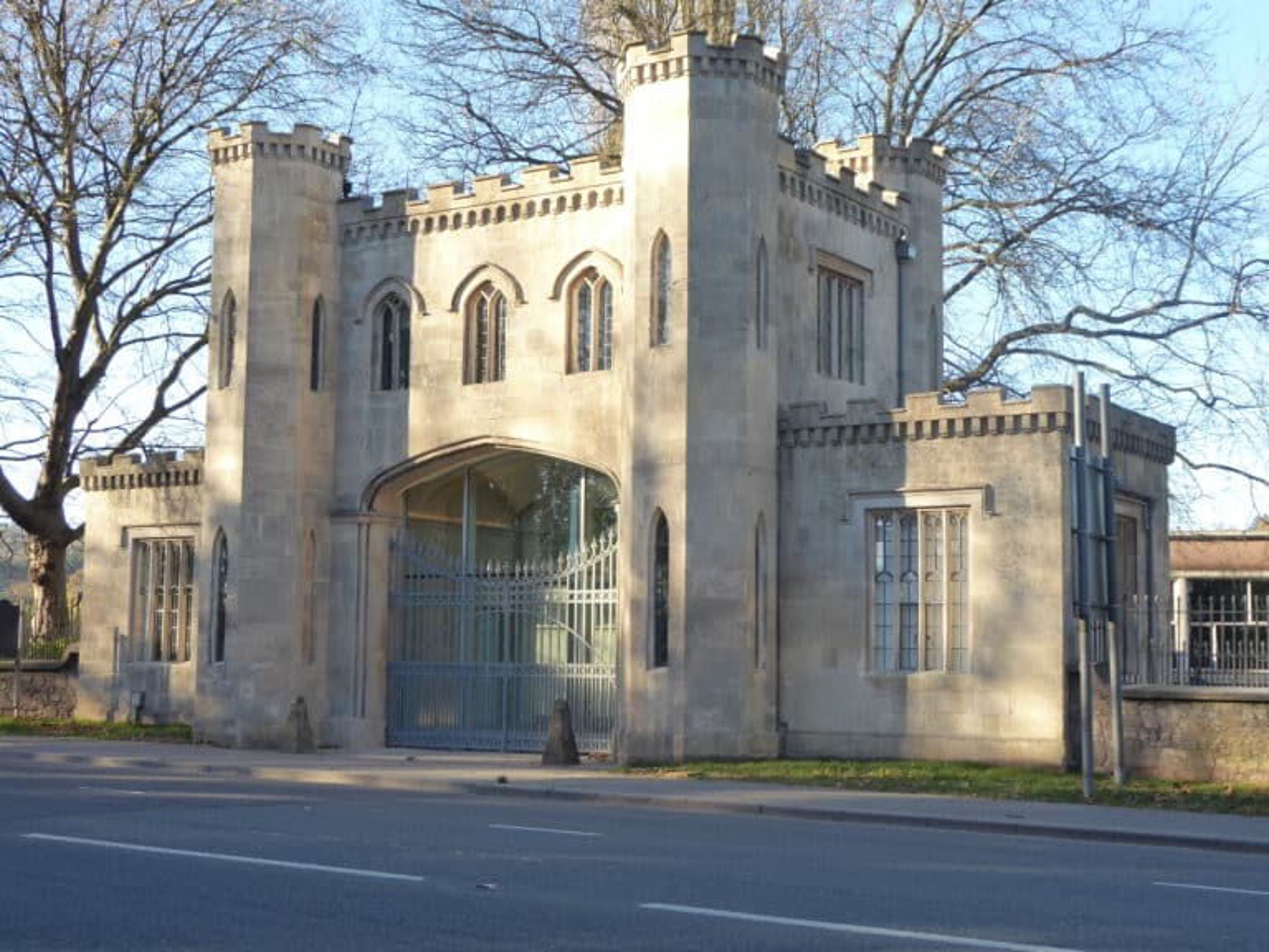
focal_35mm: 53
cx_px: 634
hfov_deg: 36.2
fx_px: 1943
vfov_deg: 27.5
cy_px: 476
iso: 125
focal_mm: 9
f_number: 4.1
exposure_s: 1/125
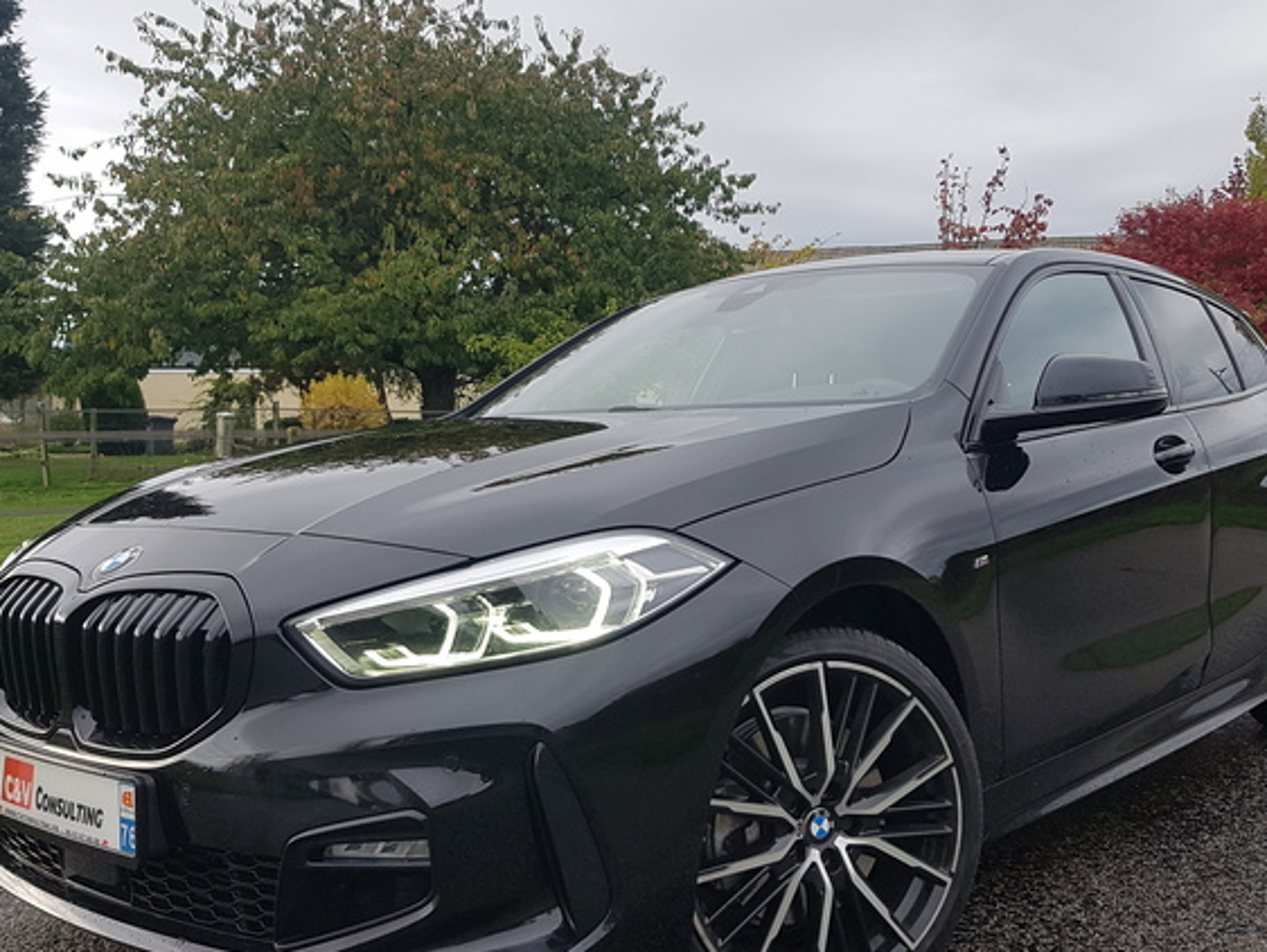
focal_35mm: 37
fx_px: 1355
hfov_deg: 50.1
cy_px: 447
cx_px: 672
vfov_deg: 38.7
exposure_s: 1/218
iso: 50
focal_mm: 4.2
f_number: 1.7
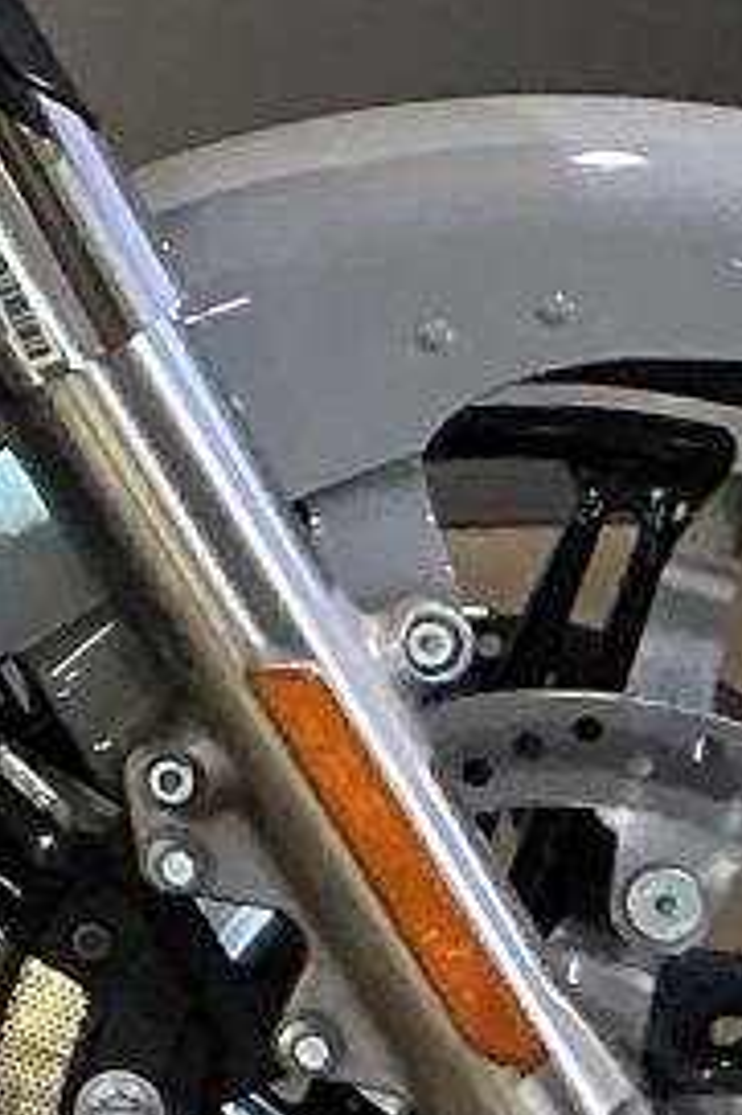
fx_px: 6872
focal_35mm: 222
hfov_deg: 5.5
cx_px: -2074
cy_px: -570
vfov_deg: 9.0
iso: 80
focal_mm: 3
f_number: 1.8
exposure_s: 1/60
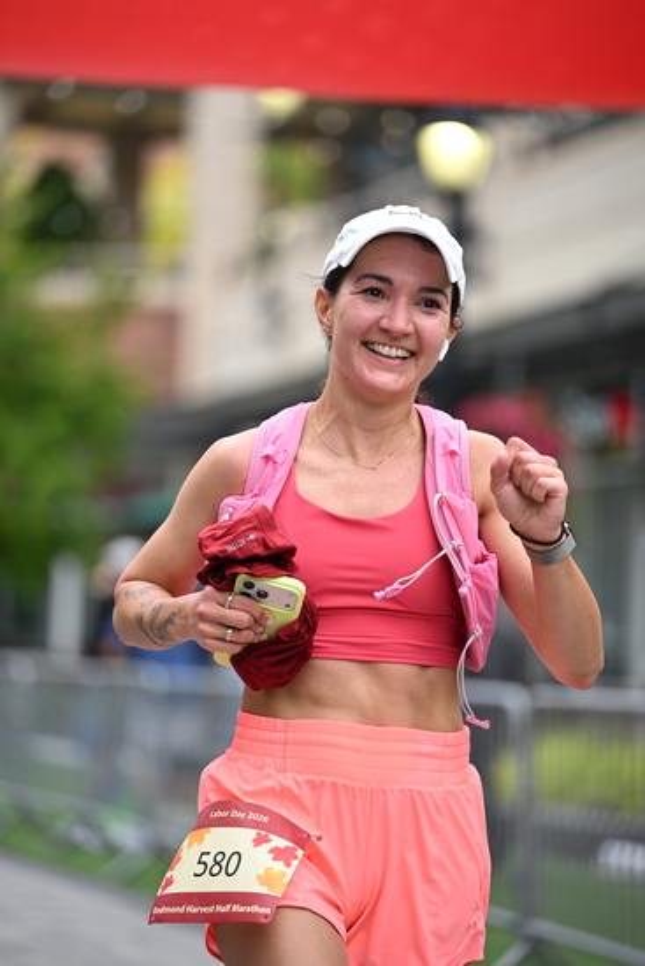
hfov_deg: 9.5
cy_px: 483
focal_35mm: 145
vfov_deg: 14.1
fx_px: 3894
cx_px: 322
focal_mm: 145
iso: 640
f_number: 2.8
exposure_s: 1/2000
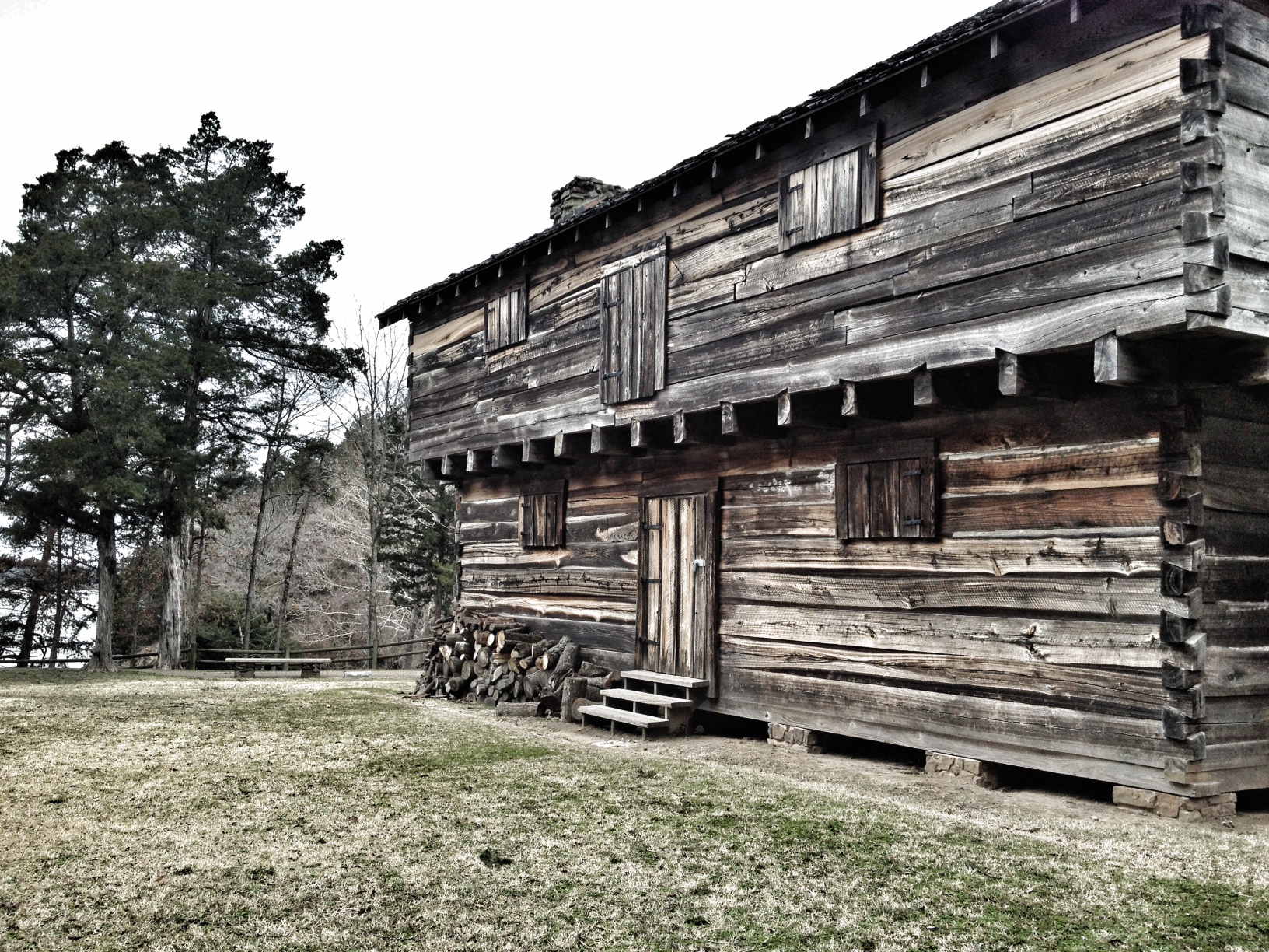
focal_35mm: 35
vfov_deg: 40.7
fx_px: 1283
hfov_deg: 52.6
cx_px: 634
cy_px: 476
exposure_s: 1/201
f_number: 2.4
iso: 50
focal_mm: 4.28
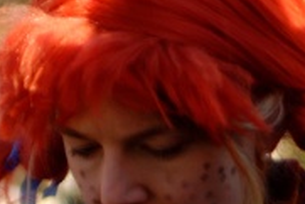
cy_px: 293
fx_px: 5110
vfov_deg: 2.3
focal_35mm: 603
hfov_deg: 3.4
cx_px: 217
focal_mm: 55
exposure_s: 1/400
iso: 100
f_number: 2.8
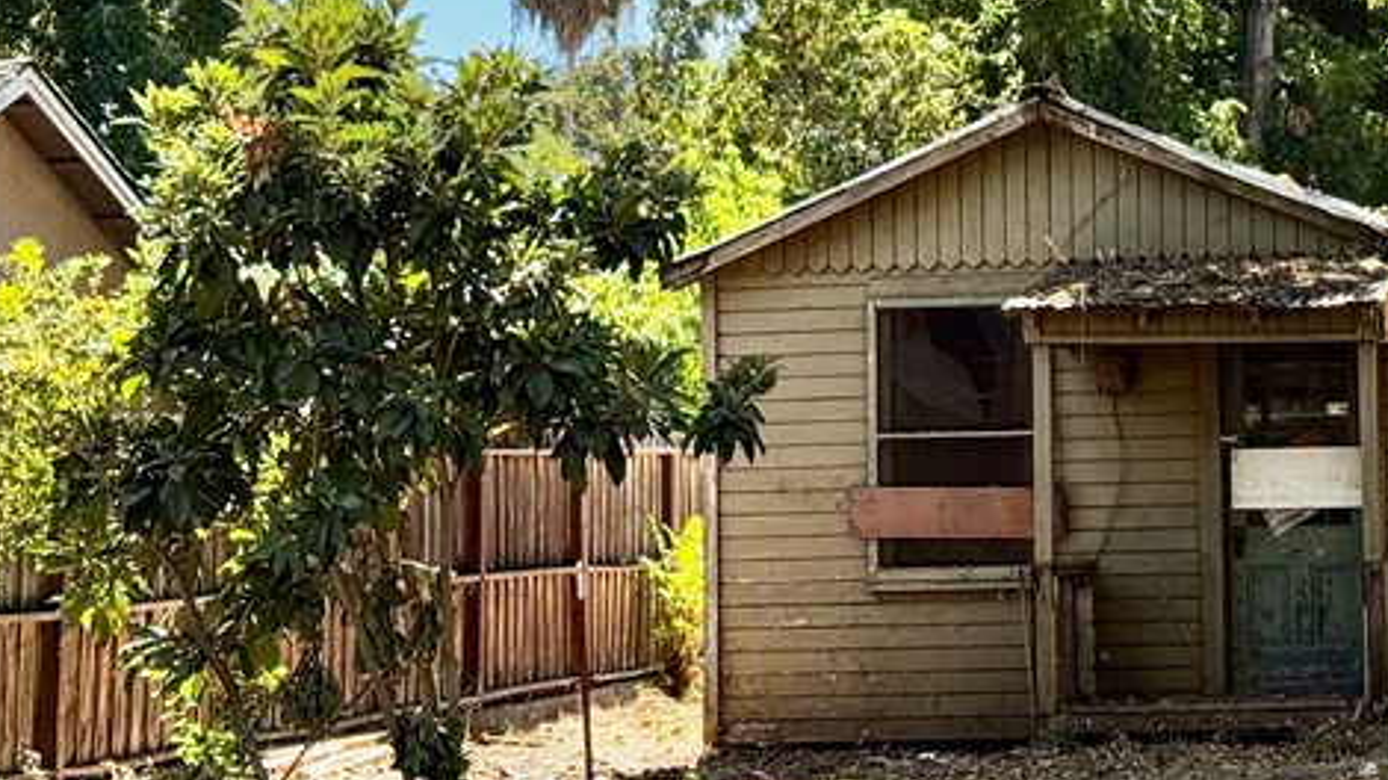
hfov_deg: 18.5
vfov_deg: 10.5
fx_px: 4194
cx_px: 1237
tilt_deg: +5.1
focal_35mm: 114
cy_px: 9
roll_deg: +0.2
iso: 64
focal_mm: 6.76
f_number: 1.78
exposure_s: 1/939
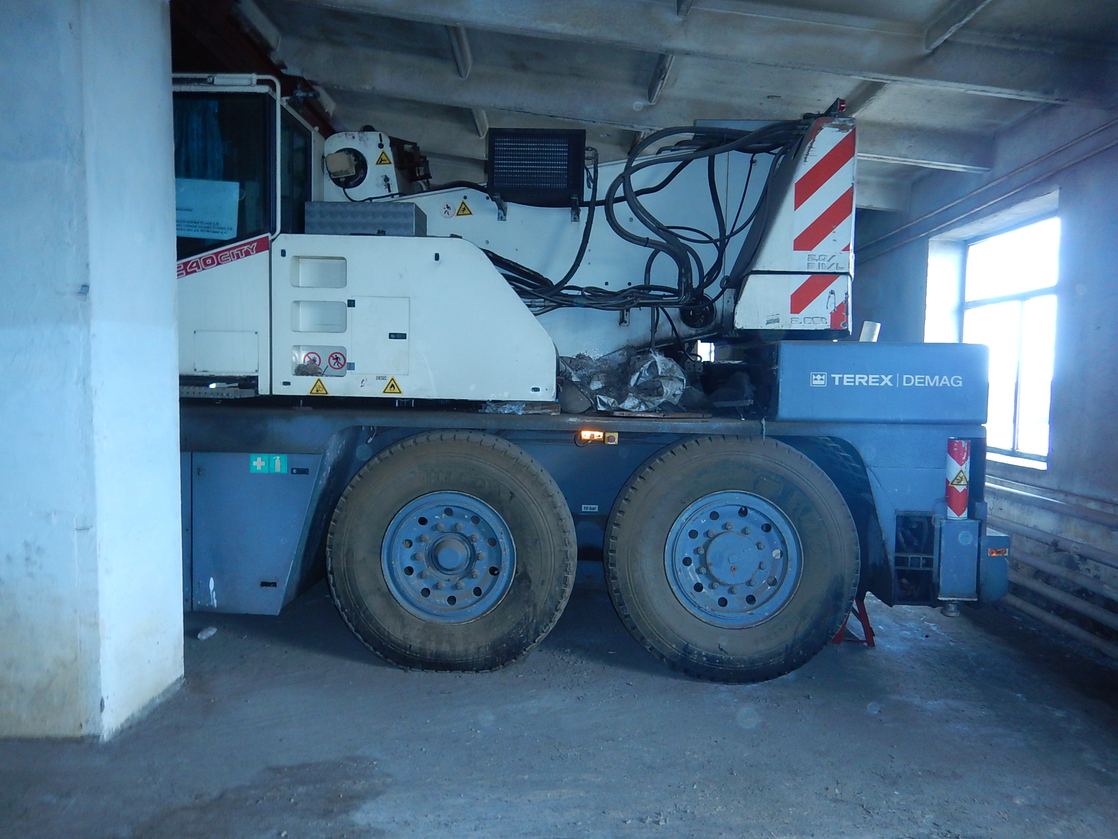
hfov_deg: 71.6
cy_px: 420
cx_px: 559
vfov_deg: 56.8
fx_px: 775
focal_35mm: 24
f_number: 2.8
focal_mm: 4.3
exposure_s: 1/30
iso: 200
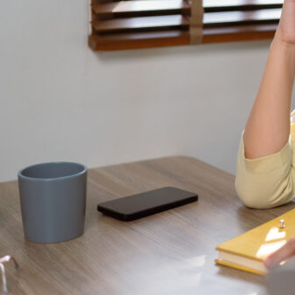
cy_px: 35
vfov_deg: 19.0
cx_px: 322
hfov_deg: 18.6
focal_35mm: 90
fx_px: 868
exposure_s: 1/250
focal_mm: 35
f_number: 1.4
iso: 125
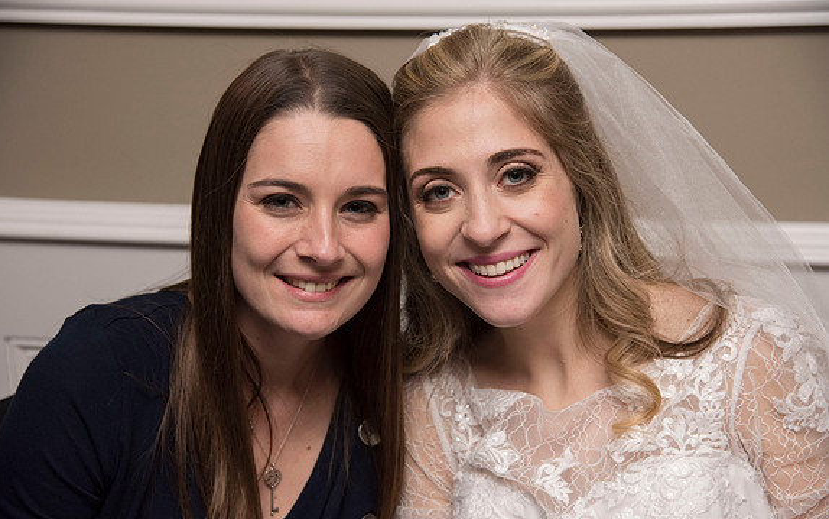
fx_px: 1537
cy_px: 278
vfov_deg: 19.1
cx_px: 413
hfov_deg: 30.2
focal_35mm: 68
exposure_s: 1/200
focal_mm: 66
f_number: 5
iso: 2000
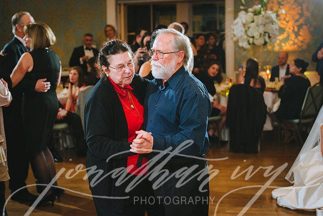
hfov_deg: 30.4
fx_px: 594
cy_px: 97
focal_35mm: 66
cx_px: 178
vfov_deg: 20.6
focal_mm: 60
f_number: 3.5
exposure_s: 1/160
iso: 1250
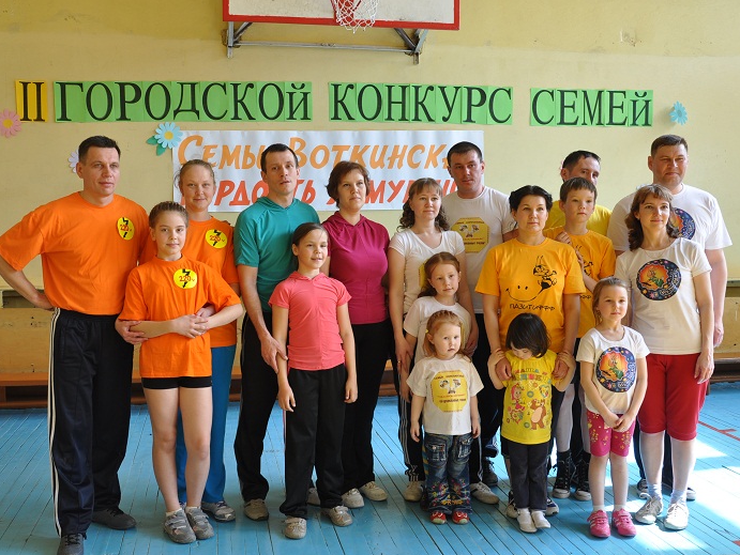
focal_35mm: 40
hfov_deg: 46.7
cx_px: 338
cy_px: 280
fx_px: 856
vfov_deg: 36.0
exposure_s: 1/30
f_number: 5.6
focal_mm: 24
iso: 200
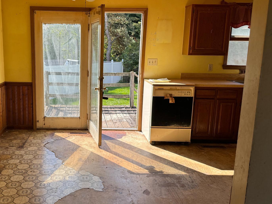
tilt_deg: -10.6
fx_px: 283
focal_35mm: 36
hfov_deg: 50.2
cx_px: 85
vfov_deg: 39.7
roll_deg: -1.1
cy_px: 97
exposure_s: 1/730
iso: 80
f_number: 1.78
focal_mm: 6.86
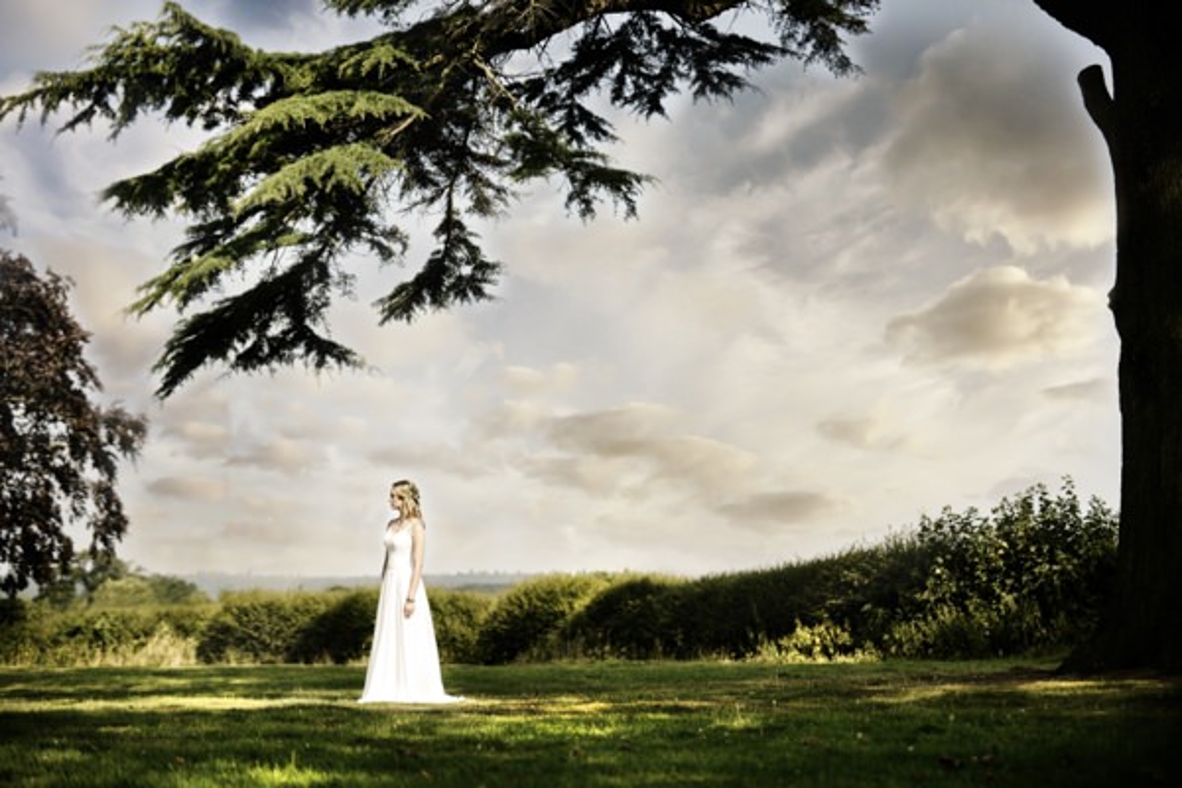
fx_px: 2692
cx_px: 591
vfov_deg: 16.7
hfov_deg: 24.8
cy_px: 394
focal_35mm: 82
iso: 100
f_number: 8
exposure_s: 1/1000
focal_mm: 82
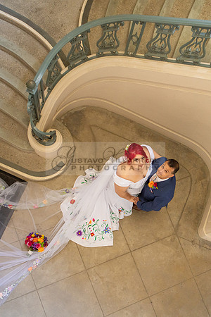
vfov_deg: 37.1
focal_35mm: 54
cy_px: 167
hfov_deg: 24.7
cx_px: 175
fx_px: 472
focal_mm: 34
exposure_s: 1/60
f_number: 2.8
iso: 1250
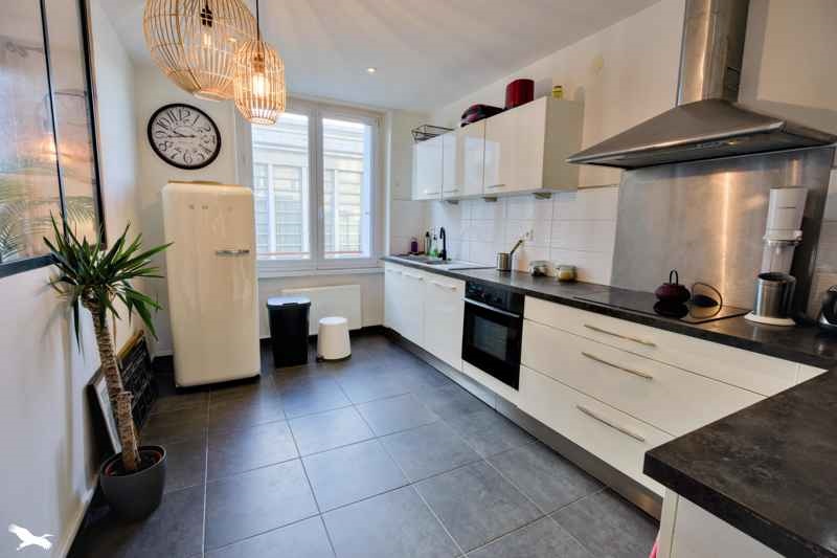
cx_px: 418
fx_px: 372
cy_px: 279
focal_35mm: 16
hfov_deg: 96.7
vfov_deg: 73.7
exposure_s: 1/15
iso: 800
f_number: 8
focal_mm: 16
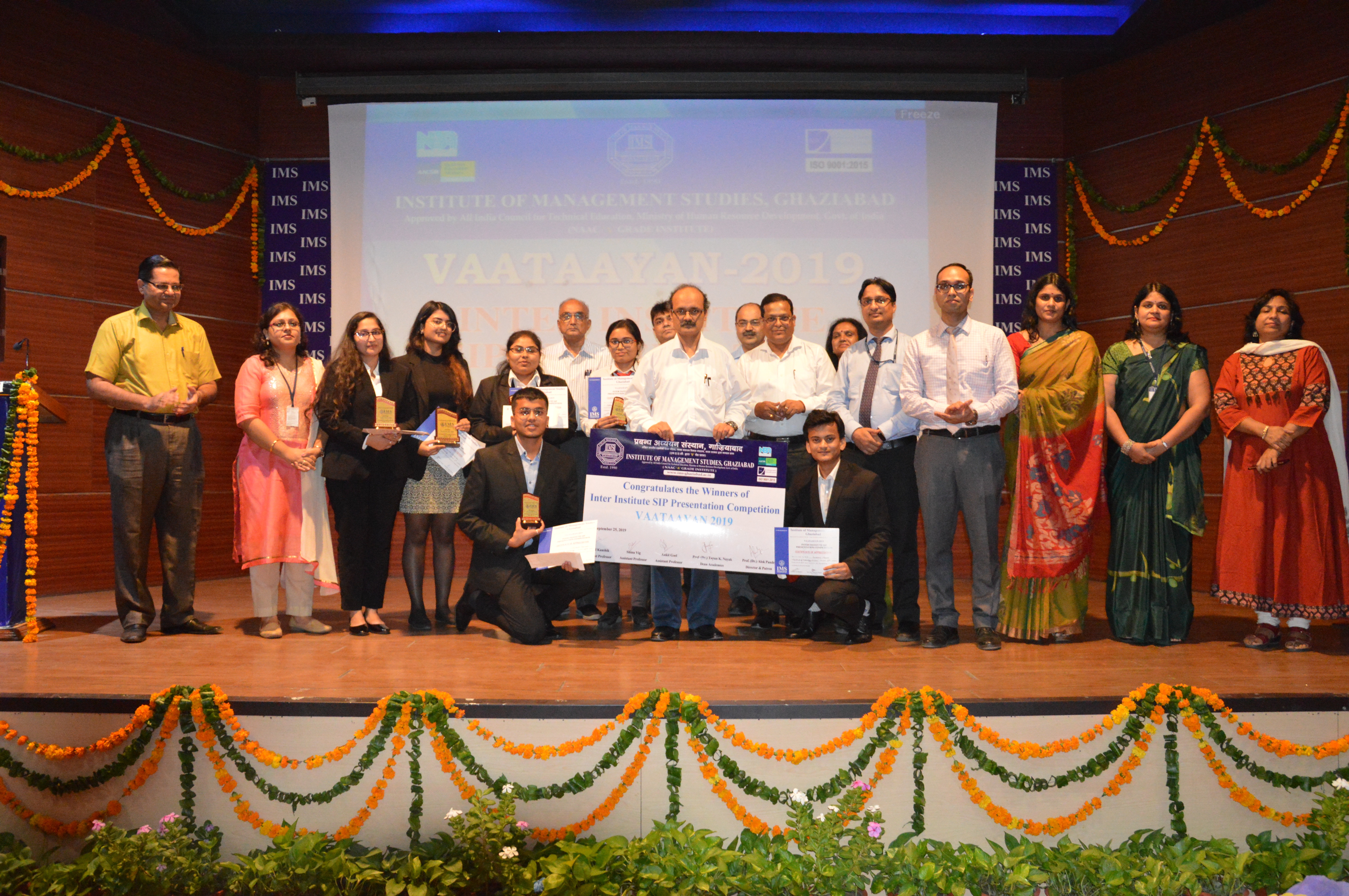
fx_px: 1011
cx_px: 674
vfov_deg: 47.8
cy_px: 448
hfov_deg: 67.4
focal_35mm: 27
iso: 3200
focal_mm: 18
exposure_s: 1/60
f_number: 3.5
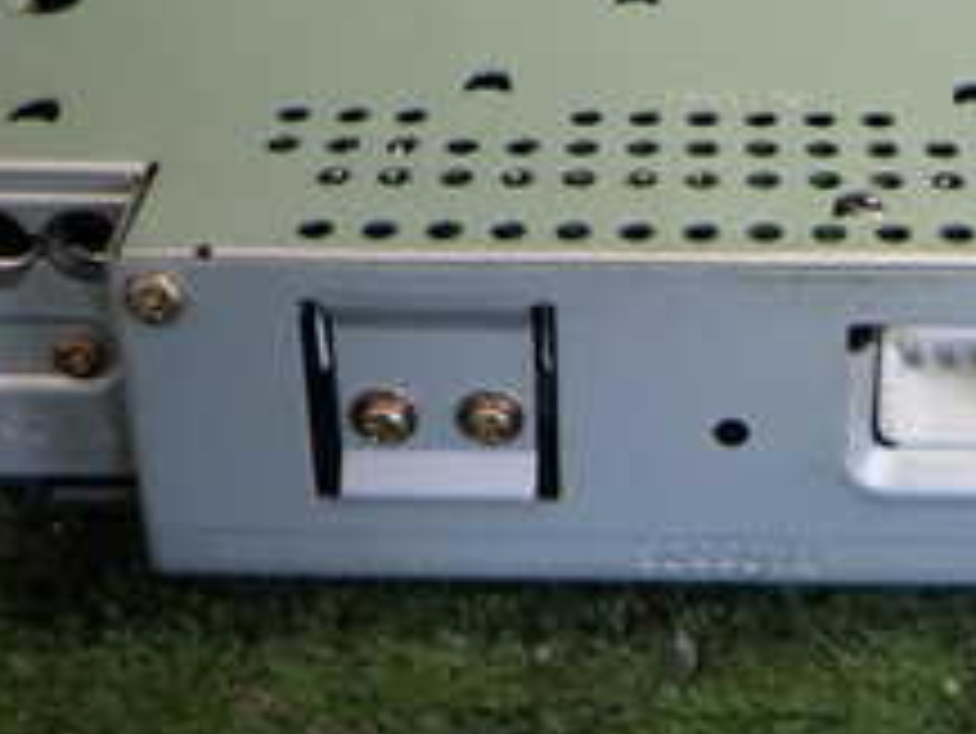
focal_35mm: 69
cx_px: 720
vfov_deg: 20.9
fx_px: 1947
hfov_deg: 27.8
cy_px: 95
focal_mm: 4.5
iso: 200
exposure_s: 1/80
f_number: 2
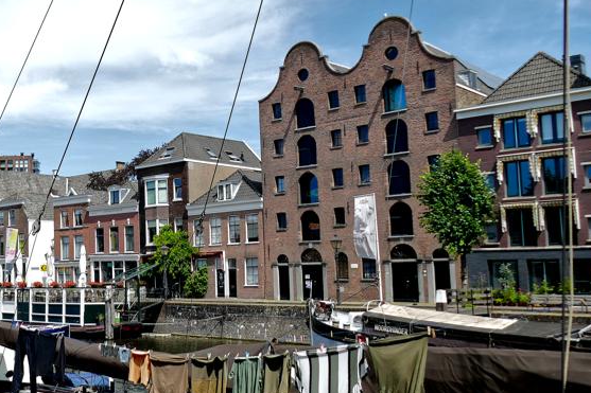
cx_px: 97
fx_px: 755
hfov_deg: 40.5
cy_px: 192
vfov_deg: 29.2
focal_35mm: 46
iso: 125
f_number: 3.2
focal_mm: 9.1
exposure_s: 1/1600
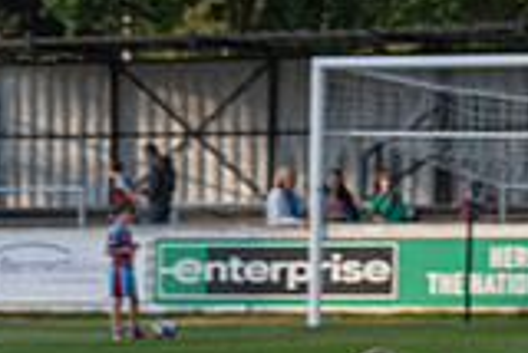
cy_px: 853
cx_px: -469
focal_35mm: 274
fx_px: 4022
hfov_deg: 7.3
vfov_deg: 4.9
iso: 125
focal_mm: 49
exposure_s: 1/640
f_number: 3.2
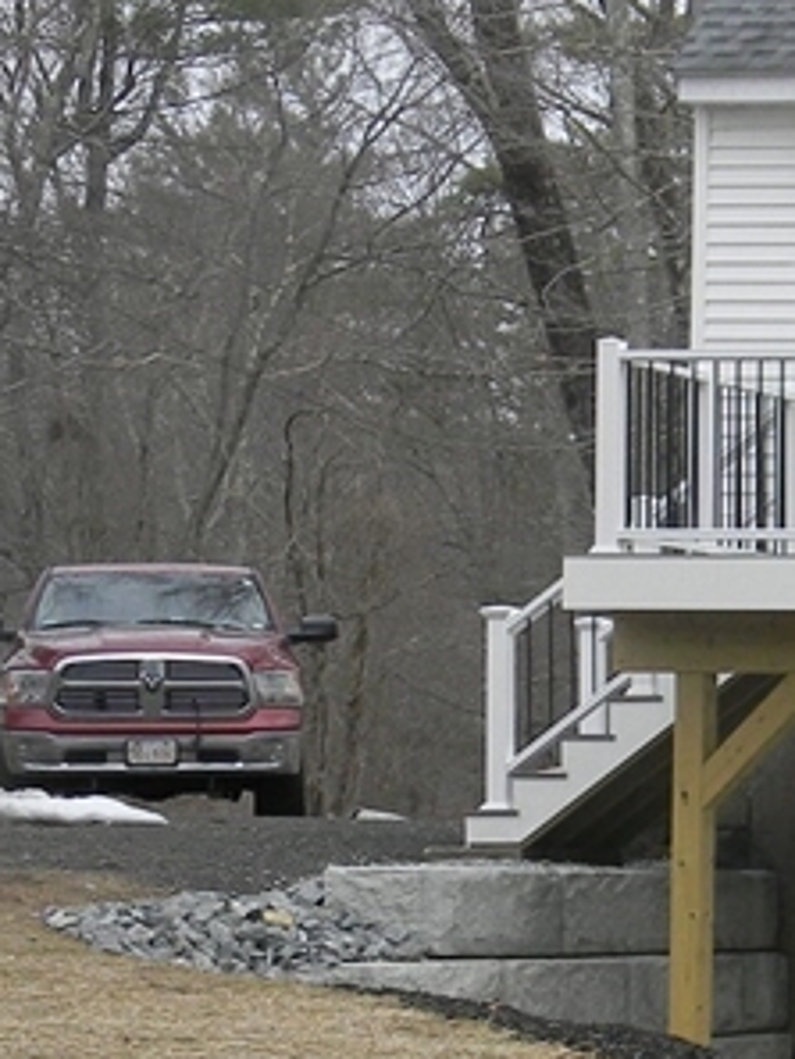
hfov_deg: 8.5
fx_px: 4957
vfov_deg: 12.2
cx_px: 1790
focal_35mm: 162
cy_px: 681
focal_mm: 8.6
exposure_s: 1/492
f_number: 3.9
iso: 112
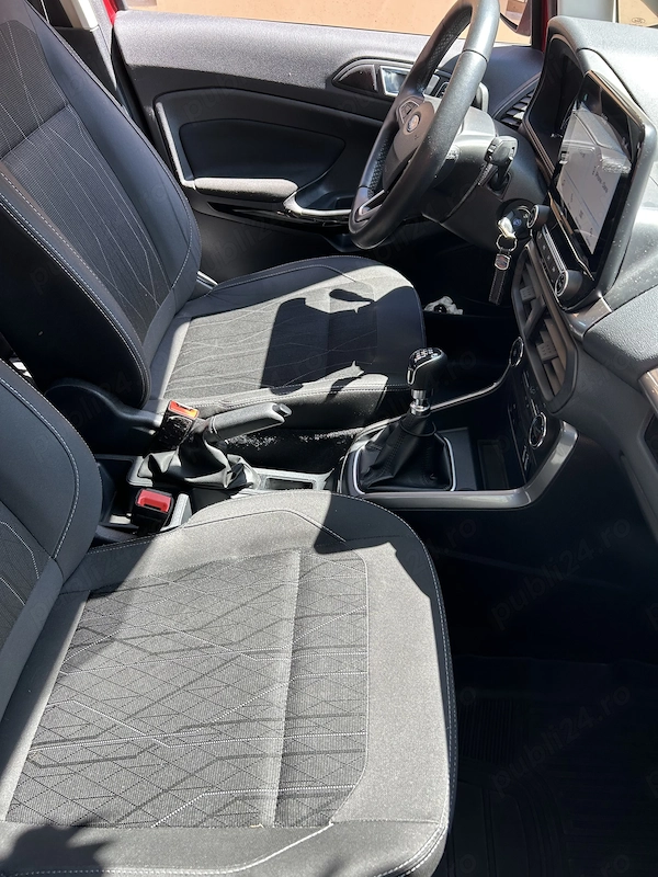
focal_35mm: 26
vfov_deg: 67.3
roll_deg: +1.3
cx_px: 329
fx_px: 659
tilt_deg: -39.9
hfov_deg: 53.1
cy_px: 438
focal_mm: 5.7
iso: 40
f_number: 1.5
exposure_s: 1/168
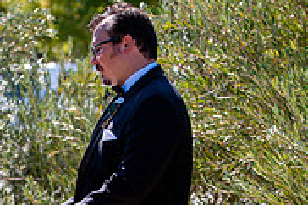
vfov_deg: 5.4
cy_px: 247
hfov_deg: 8.1
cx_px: 22
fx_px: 2180
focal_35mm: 255
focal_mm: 80
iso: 500
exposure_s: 1/3200
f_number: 4
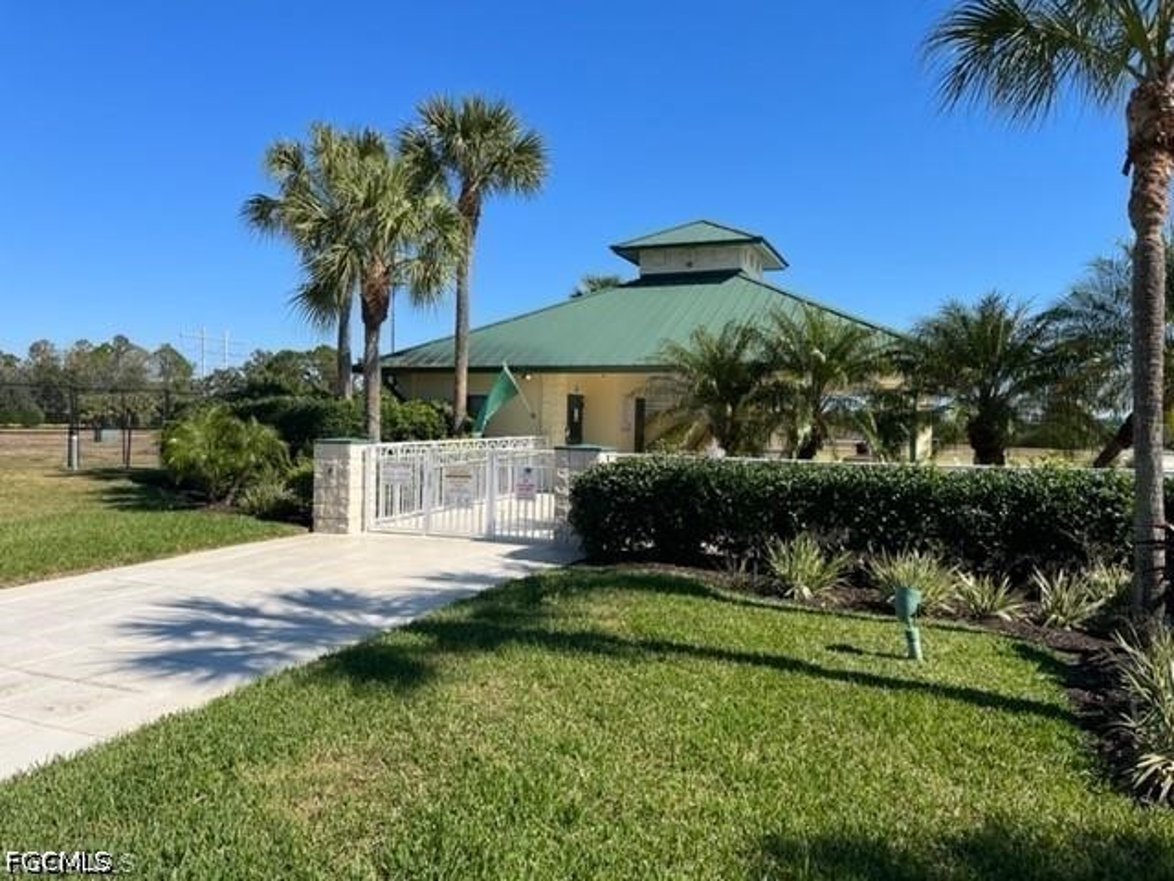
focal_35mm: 26
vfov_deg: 53.1
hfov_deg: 67.3
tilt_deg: -1.3
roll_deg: -0.7
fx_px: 882
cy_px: 440
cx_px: 587
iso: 50
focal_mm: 5.1
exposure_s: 1/3215
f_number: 1.6
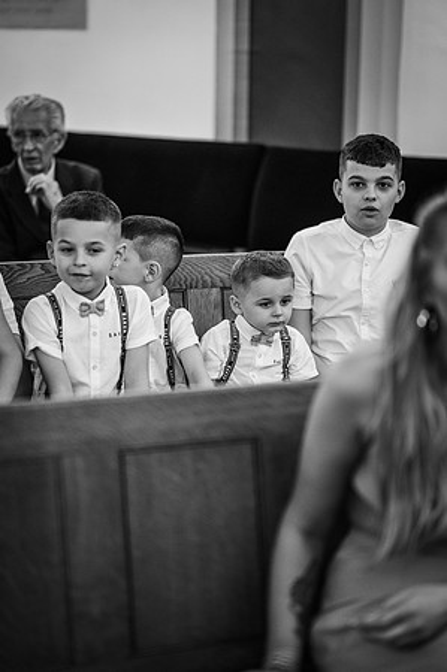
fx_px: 1587
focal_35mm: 85
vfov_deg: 23.9
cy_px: 336
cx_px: 224
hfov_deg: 16.0
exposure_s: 1/200
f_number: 1.8
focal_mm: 85
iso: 1250
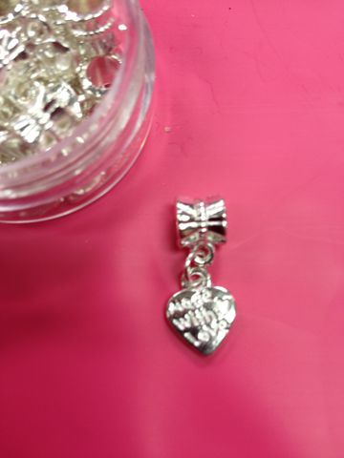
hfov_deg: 40.7
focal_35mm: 35
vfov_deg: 52.6
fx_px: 464
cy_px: 229
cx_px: 172
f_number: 2.4
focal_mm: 4.28
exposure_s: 1/20
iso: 50
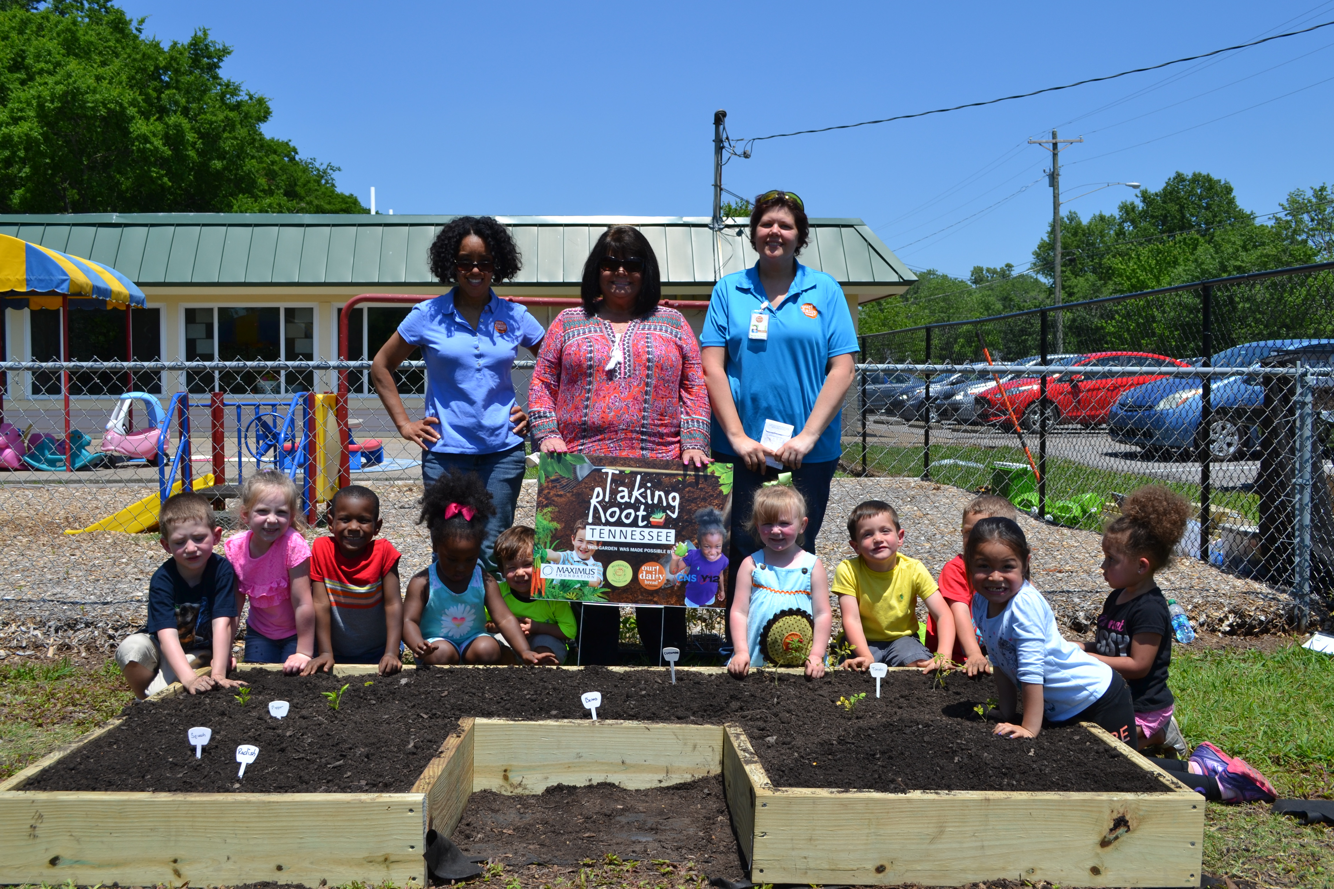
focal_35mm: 33
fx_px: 1223
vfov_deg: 40.0
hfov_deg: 57.2
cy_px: 444
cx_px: 667
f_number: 8
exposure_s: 1/250
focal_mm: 22
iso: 100
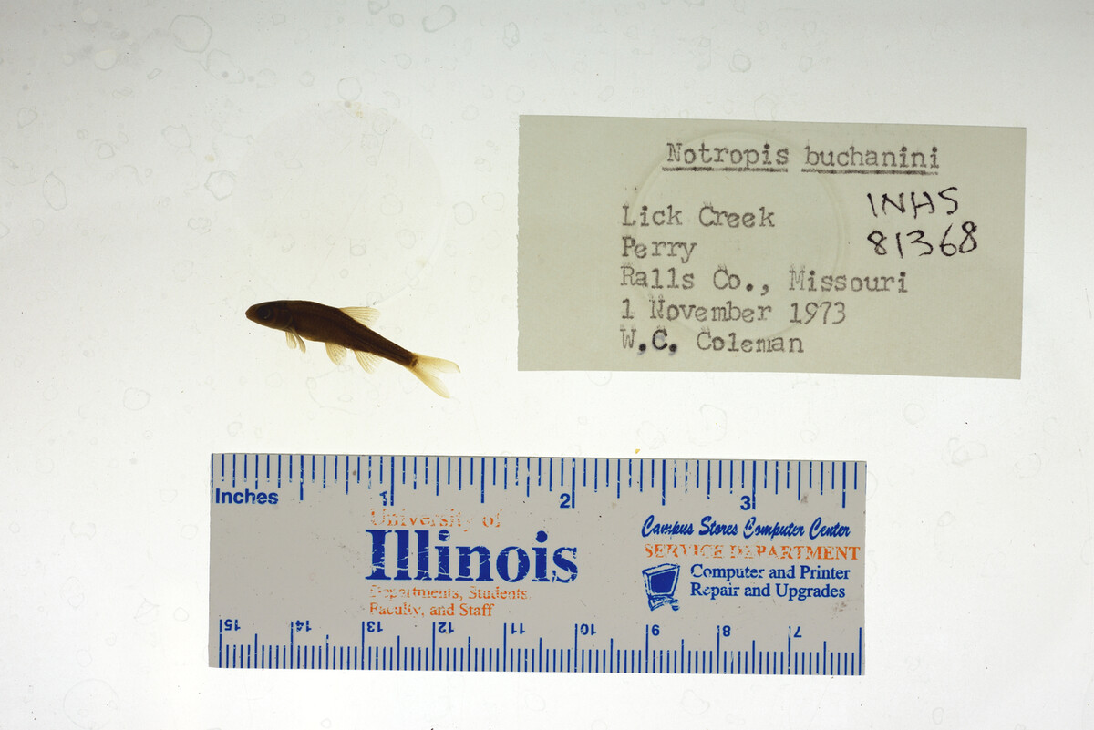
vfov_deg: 22.6
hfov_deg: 33.4
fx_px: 1824
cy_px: 365
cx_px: 547
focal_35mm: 60
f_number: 10
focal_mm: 60
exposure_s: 1/200
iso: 100
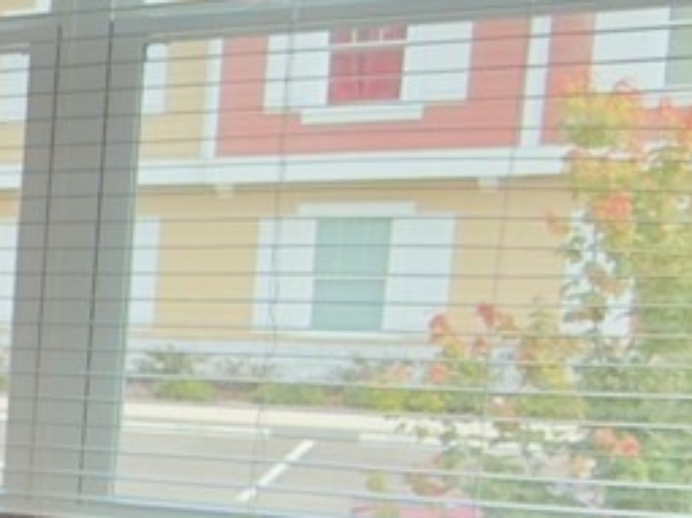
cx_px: -1121
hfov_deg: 13.4
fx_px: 1758
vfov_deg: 16.6
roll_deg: +2.5
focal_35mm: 88
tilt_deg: -8.5
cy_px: 456
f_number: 2.2
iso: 50
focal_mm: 2.22
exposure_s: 1/133
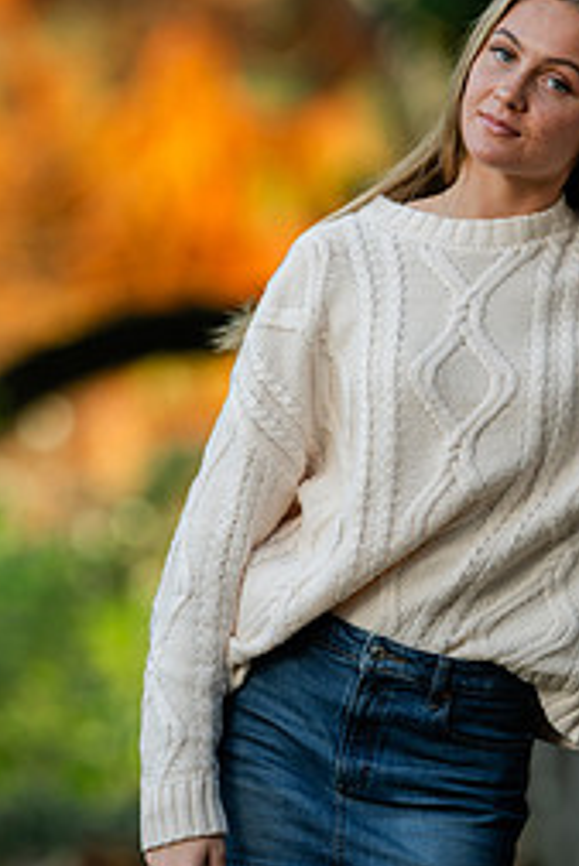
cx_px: 459
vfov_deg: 8.6
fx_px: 5782
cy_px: 407
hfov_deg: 5.7
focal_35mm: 240
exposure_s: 1/640
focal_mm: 135
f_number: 1.8
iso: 200
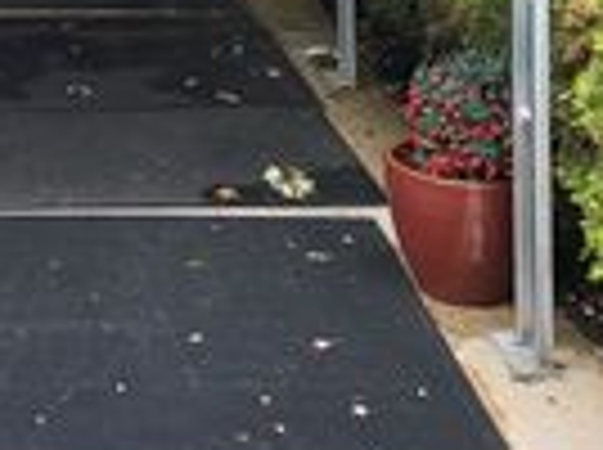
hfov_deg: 22.2
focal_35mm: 86
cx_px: 40
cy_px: -304
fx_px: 1495
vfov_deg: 15.3
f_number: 1.7
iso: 32
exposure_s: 1/180
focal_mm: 6.3
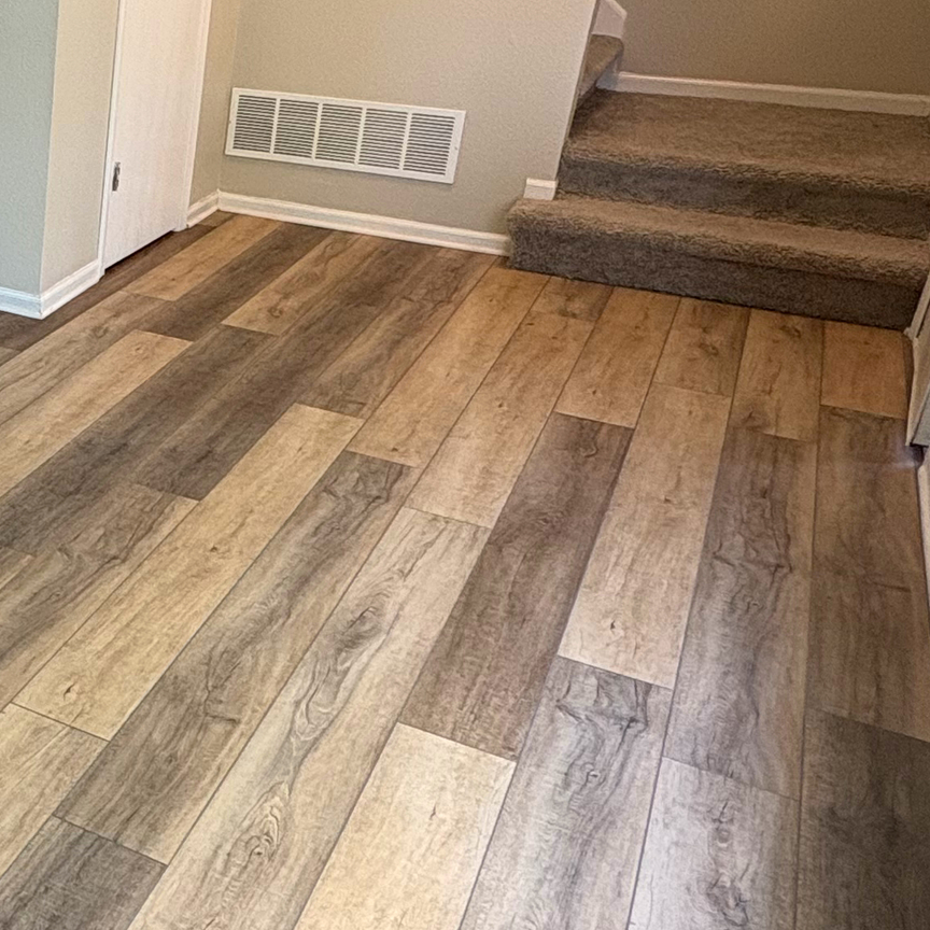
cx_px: -165
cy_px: 393
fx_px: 1337
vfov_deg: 38.3
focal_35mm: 44
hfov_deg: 32.3
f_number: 2.2
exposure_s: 1/60
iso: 160
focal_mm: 2.22
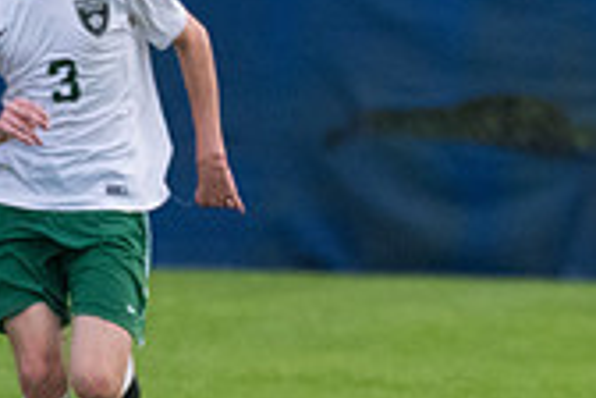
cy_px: 263
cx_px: 929
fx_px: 30841
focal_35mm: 1863
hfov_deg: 1.1
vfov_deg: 0.7
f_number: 5.6
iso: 3200
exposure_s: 1/2000
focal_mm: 360
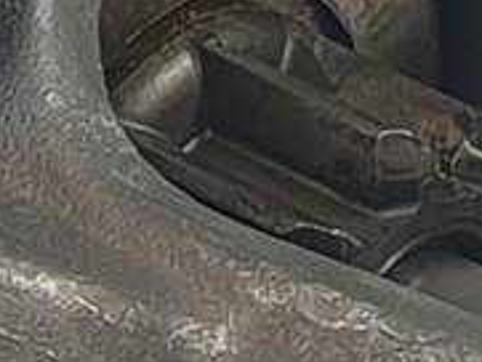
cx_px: -431
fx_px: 2884
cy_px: 237
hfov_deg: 9.1
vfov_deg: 7.2
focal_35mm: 207
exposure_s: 1/131
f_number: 2.4
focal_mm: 4.3
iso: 50
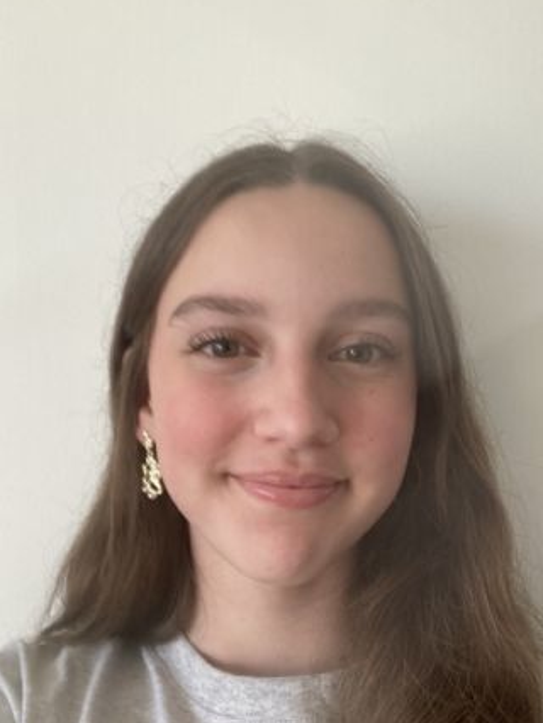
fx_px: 940
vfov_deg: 42.0
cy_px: 406
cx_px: 287
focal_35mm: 45
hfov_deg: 32.2
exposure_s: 1/87
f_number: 2.2
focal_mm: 2.87
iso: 80
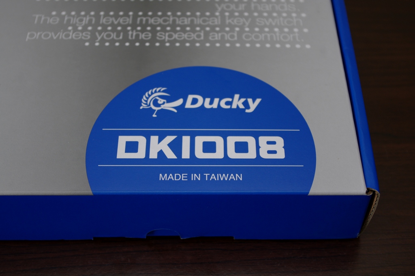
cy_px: 138
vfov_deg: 23.7
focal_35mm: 57
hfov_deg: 35.1
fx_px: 656
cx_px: 208
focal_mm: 37.5
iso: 200
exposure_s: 1/30
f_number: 4.5
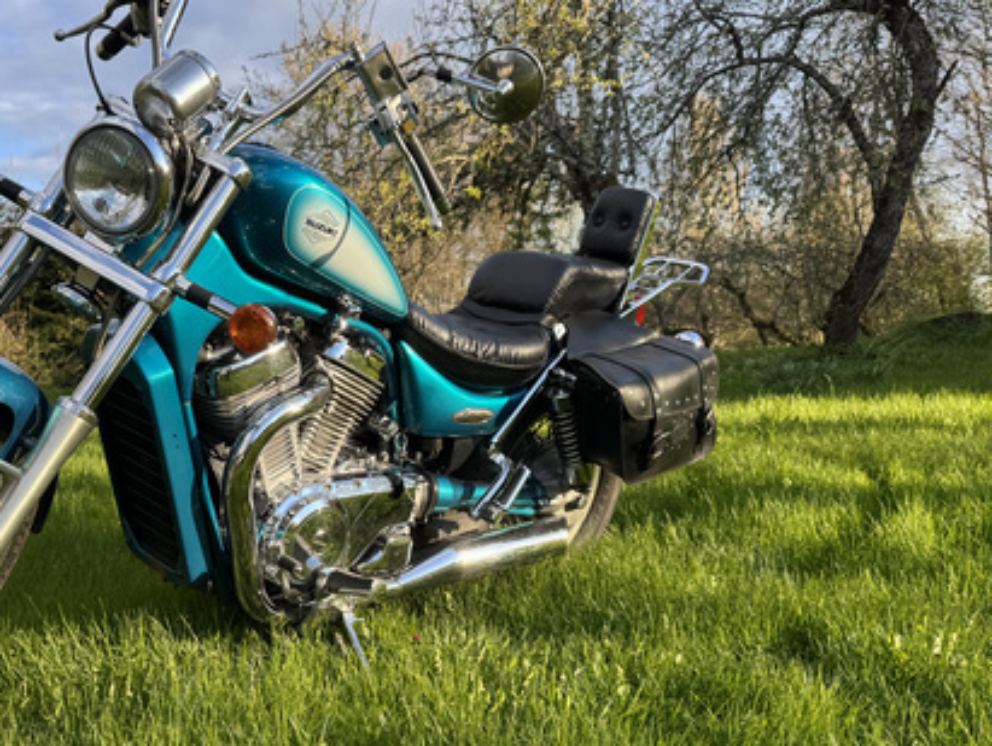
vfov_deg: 40.6
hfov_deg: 50.9
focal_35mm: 35
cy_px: 437
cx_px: 280
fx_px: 1004
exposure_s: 1/715
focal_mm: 6.76
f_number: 1.78
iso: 80
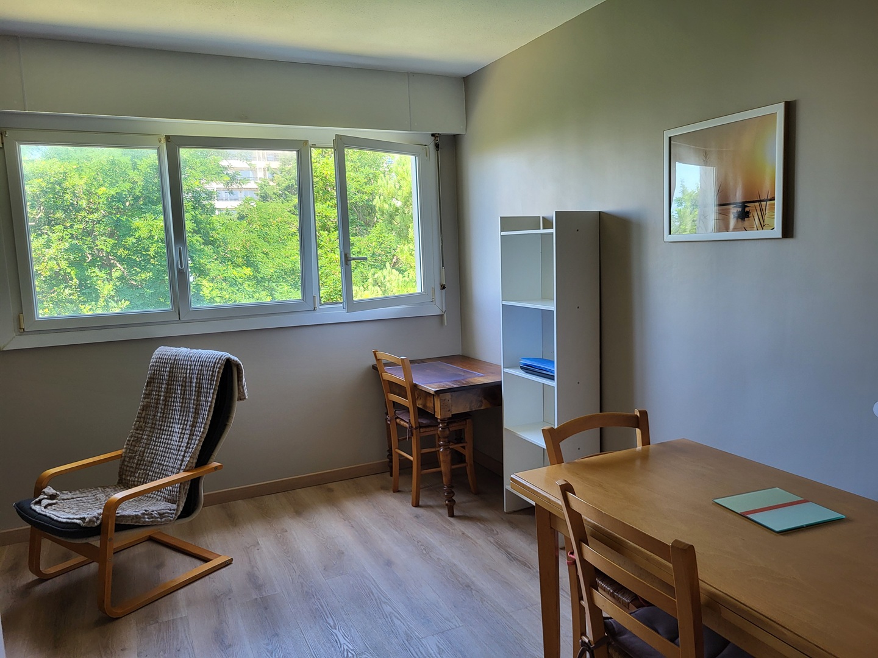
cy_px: 329
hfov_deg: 67.3
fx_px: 659
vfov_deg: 53.1
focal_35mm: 26
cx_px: 439
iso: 64
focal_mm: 5.4
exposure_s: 1/100
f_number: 1.8
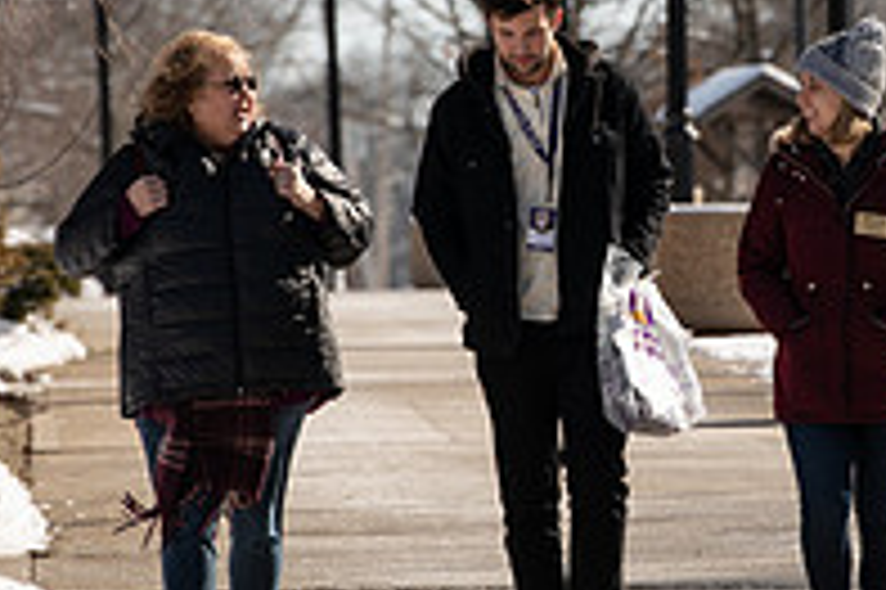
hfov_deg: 3.5
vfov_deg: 2.3
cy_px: 245
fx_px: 14484
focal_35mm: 589
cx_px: 711
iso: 160
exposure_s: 1/640
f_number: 6.3
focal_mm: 200
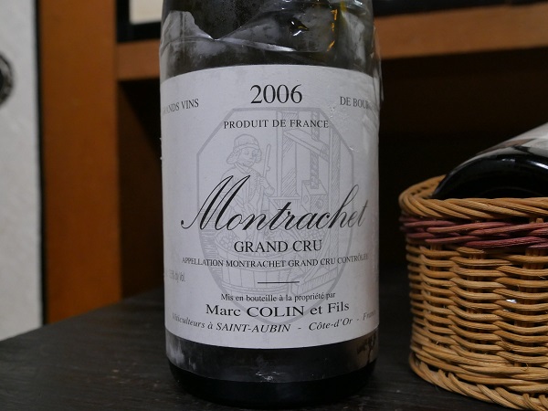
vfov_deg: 39.7
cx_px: 274
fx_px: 570
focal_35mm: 36
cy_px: 206
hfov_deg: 51.4
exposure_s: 1/80
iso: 2000
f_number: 5.6
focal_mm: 18
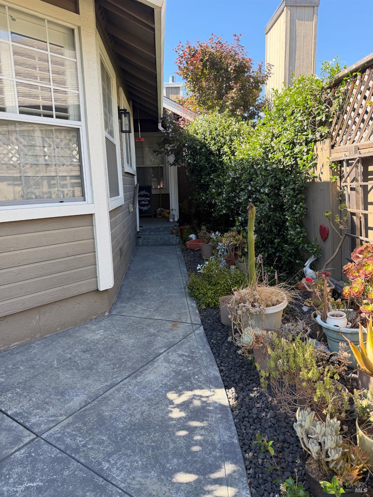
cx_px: 186
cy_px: 248
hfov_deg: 56.8
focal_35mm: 24
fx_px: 345
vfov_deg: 71.6
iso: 100
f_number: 1.78
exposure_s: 1/563
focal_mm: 6.76
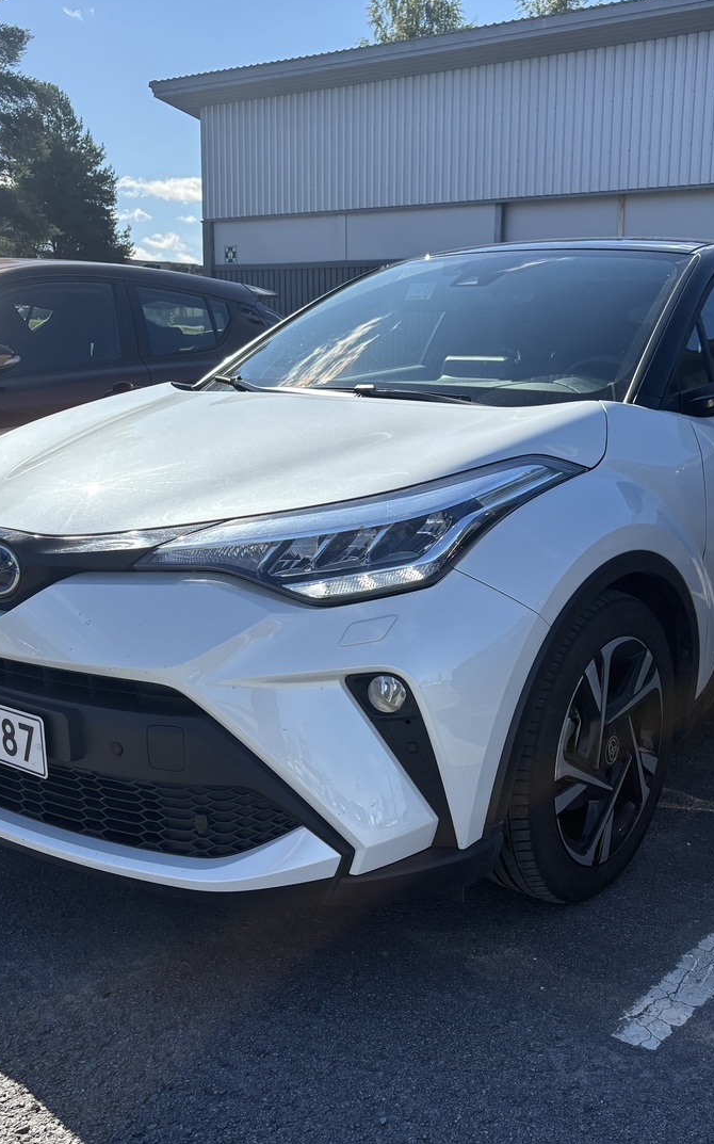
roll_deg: -1.5
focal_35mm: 37
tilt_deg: -10.3
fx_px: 1153
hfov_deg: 34.2
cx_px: 445
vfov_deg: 52.8
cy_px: 570
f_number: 1.6
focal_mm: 5.96
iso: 64
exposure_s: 1/3279
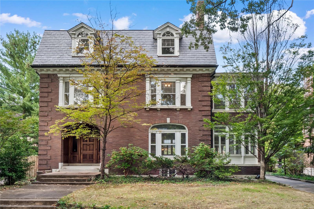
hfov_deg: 61.9
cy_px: 104
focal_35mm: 30
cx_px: 157
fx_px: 262
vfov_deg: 43.6
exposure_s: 1/25
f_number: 8
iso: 400
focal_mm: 15
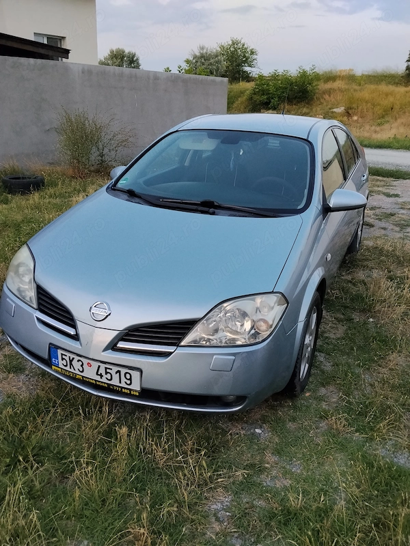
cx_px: 205
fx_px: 458
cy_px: 273
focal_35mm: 29
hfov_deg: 48.2
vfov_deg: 61.7
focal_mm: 4.22
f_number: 1.8
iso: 200
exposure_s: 1/100
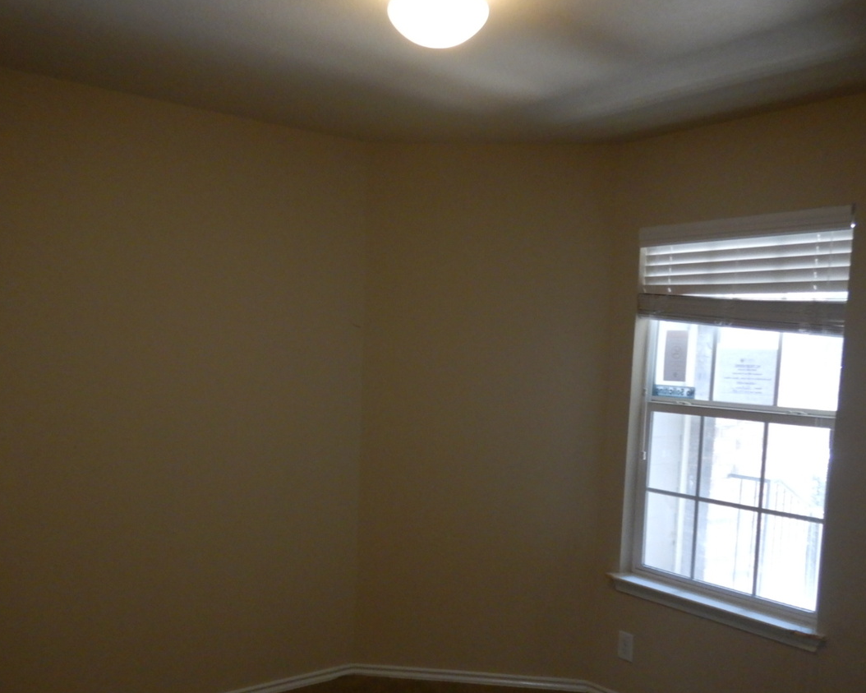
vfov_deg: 45.3
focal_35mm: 32
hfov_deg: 55.7
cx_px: 421
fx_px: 820
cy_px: 441
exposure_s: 1/30
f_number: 2.8
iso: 400
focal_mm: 4.3
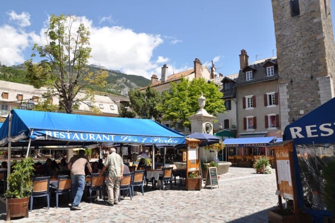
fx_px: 251
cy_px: 112
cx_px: 168
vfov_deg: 47.8
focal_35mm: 27
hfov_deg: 67.4
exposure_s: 1/200
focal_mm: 18
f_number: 11
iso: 200
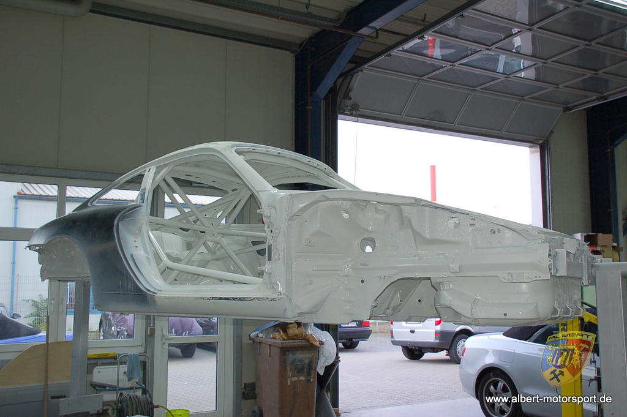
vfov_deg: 35.4
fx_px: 653
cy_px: 208
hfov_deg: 51.3
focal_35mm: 38
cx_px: 314
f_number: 3.8
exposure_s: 1/80
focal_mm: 25
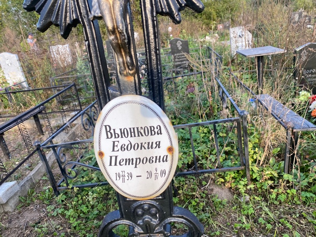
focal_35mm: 26
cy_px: 118
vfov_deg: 53.1
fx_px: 237
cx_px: 158
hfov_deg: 67.3
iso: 32
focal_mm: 4.25
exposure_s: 1/250
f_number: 1.8
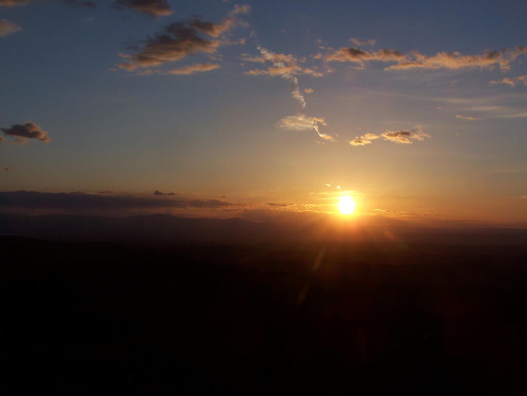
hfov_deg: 37.5
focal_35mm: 51
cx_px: 264
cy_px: 198
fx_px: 776
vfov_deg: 28.6
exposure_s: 1/640
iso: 80
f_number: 5.6
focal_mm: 8.5
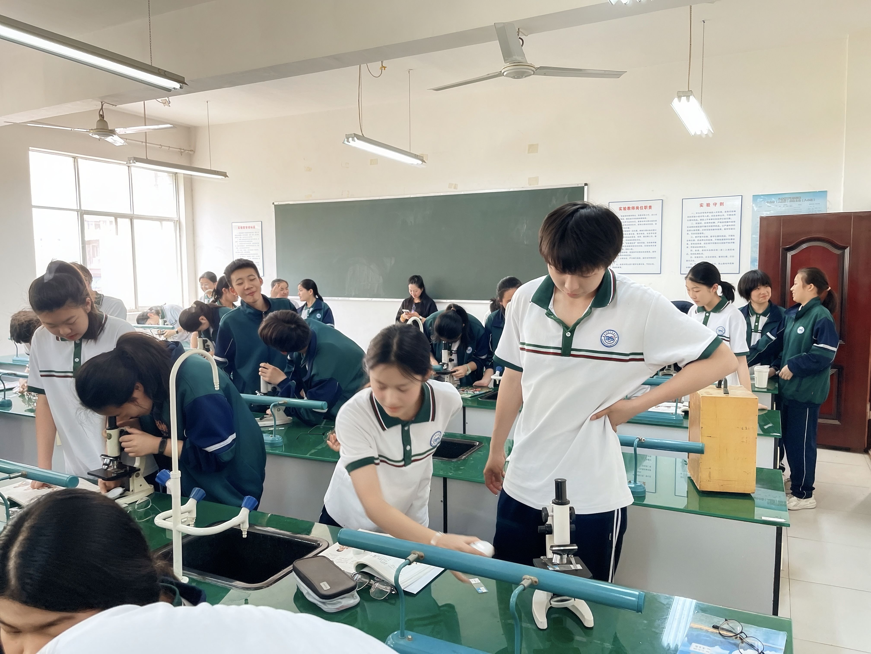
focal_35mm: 26
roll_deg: +0.7
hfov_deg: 67.3
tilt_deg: -6.0
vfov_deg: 53.1
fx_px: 654
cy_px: 327
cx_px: 436
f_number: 1.6
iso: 125
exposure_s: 1/100
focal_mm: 5.1
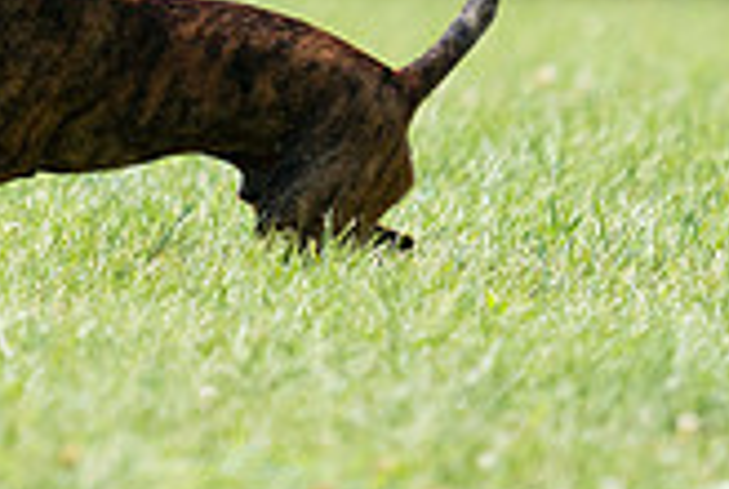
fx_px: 26372
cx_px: -4
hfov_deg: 1.6
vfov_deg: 1.1
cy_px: -260
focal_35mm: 1300
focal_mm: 368
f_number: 6.3
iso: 2500
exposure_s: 1/4000
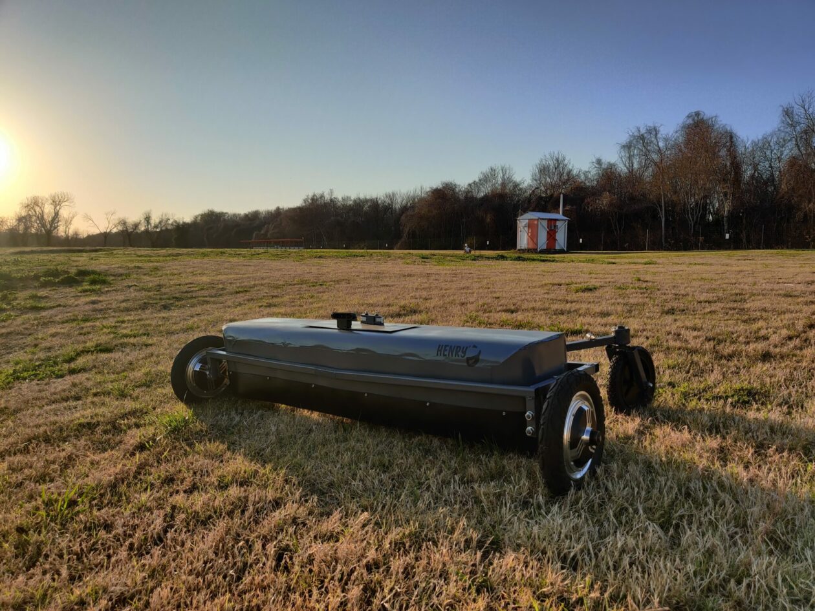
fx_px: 636
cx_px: 408
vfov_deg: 51.4
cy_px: 306
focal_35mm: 27
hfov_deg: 65.3
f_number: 1.65
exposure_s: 1/458
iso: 100
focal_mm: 4.75
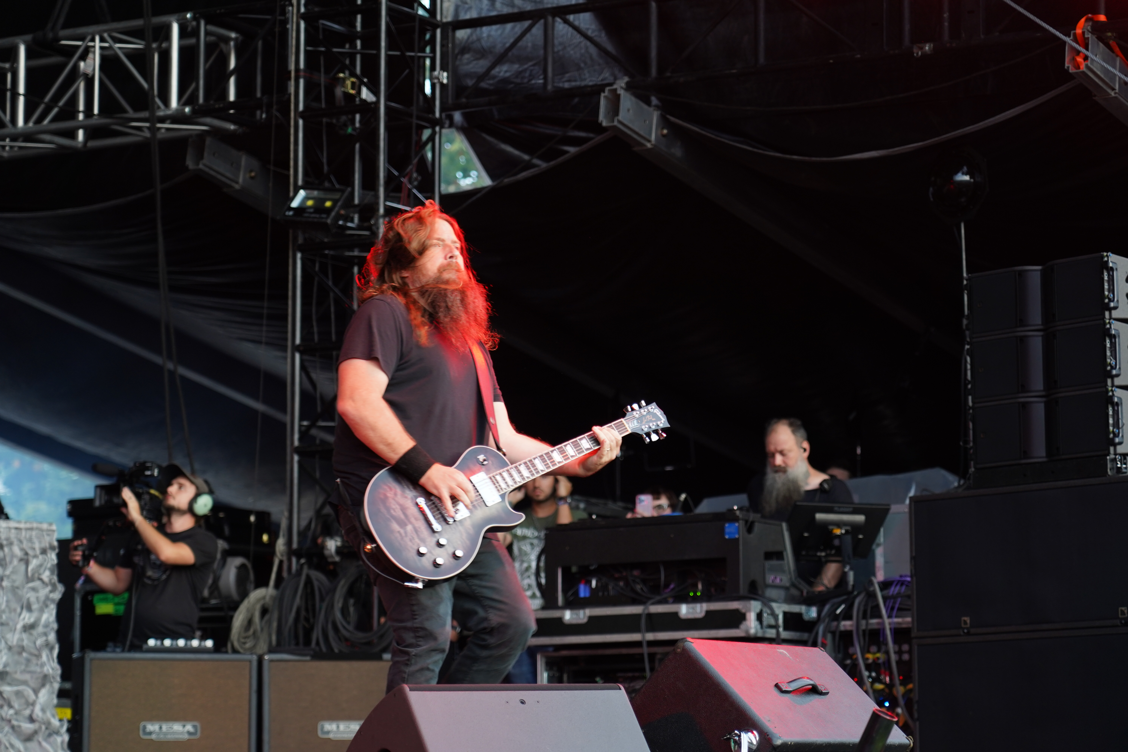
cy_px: 376
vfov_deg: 13.0
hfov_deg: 19.5
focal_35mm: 105
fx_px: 3290
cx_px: 564
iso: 640
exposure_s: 1/125
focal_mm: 105
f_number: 4
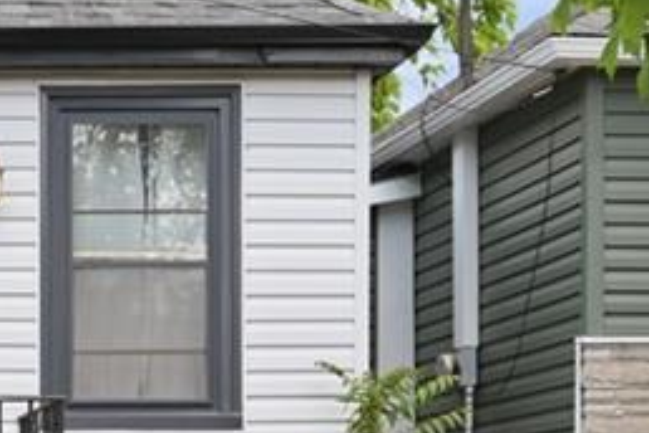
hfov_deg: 15.6
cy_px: 307
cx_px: -269
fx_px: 2209
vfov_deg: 11.2
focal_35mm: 123
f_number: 5
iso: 100
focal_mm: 20.6
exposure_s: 1/320
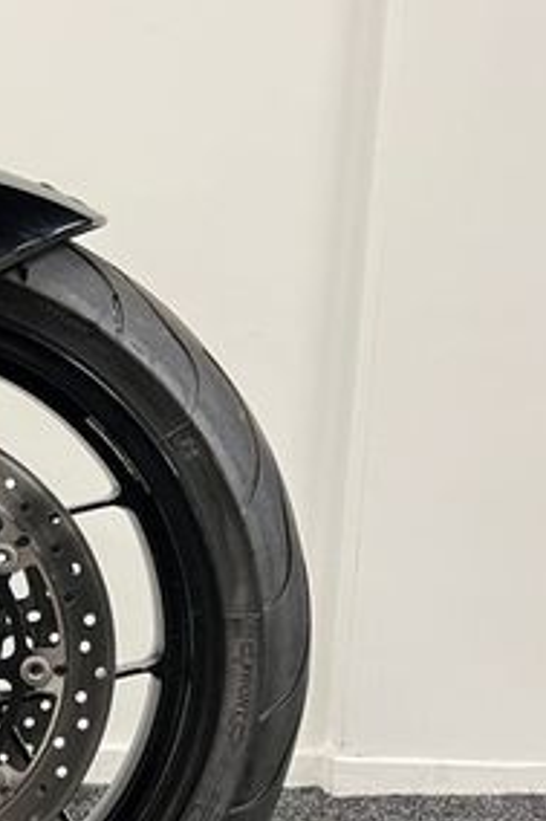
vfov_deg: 32.4
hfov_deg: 20.3
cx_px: -168
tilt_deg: -8.3
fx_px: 1389
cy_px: 596
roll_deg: -2.1
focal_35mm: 61
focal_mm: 5.1
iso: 200
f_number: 1.6
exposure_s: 1/50
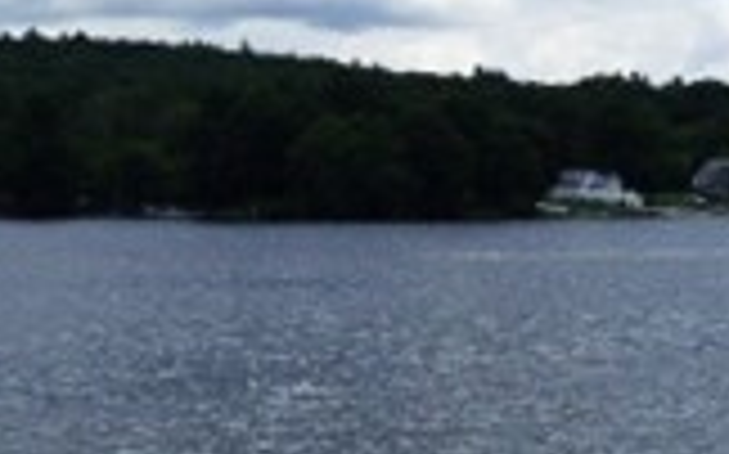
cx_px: 302
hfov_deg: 14.8
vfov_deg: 9.3
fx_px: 2799
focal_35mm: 141
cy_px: 211
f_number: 3.4
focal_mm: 6.18
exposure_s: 1/1300
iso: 100
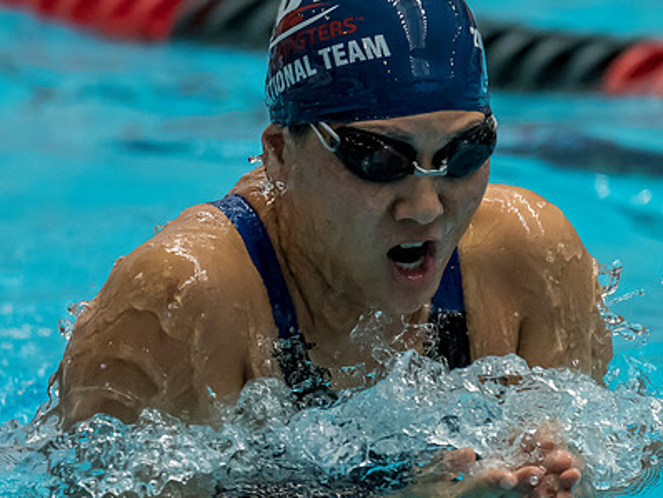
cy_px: 359
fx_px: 15370
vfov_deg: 1.9
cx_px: 340
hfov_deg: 2.5
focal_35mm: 802
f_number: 2.8
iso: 2500
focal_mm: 200
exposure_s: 1/1000
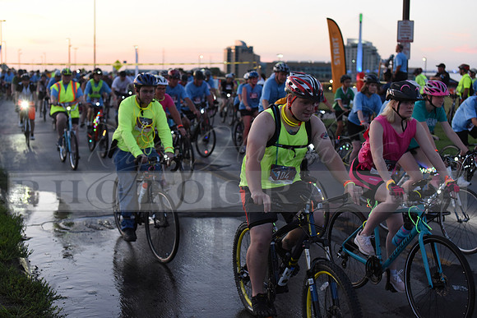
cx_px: 238
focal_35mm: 50
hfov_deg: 39.6
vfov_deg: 27.0
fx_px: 663
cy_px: 159
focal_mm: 50
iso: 2500
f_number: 3.2
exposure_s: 1/400
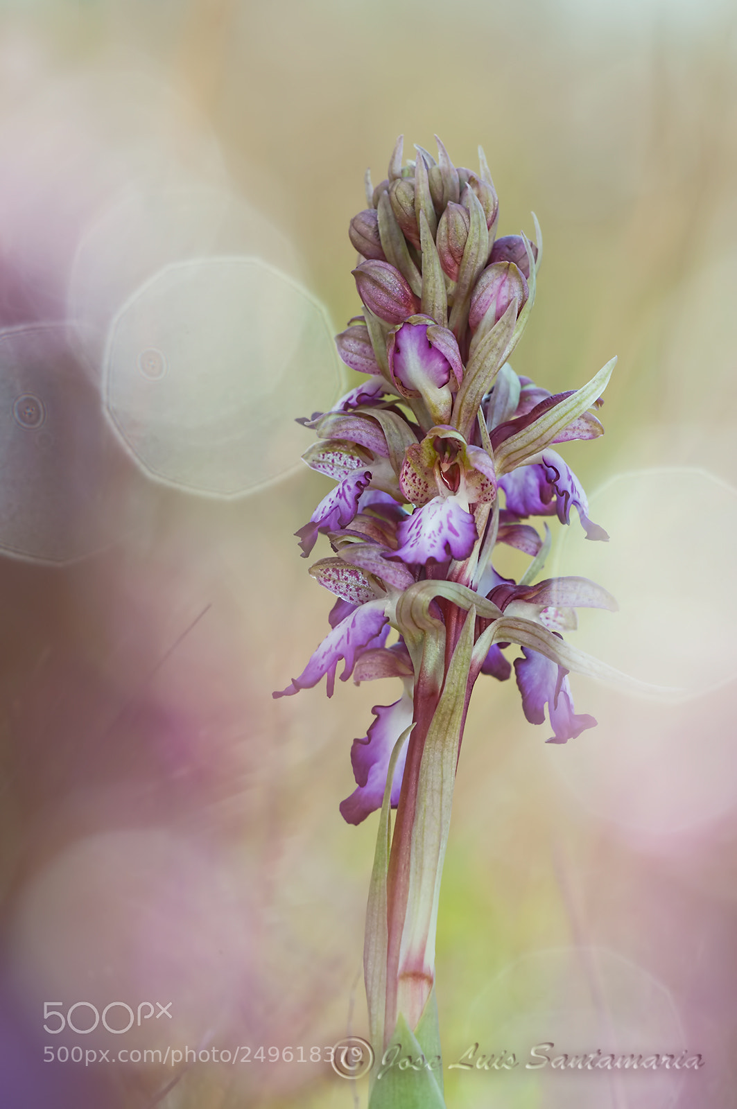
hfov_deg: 6.1
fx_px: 6925
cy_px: 554
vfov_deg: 9.2
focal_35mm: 225
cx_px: 368
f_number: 7.1
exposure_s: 1/200
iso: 100
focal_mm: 150
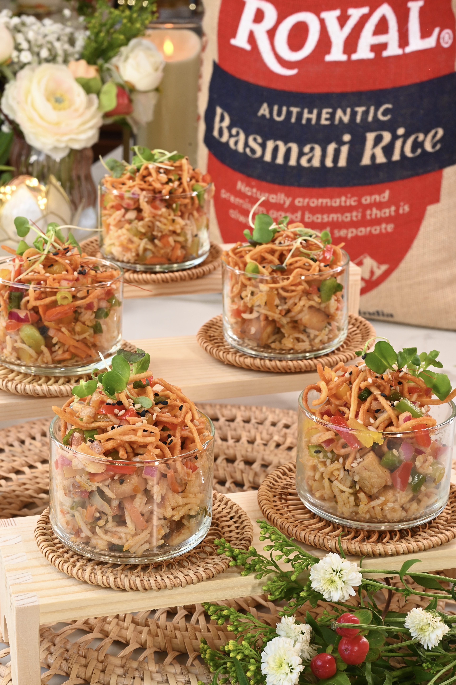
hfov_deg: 23.3
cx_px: 195
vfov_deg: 34.5
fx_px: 1103
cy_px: 320
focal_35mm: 58
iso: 400
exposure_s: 1/13
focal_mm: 50
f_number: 16
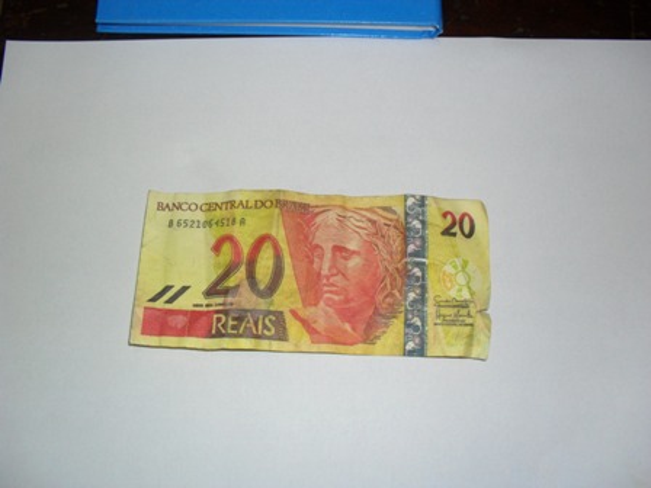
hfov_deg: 52.6
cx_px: 326
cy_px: 244
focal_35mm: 35
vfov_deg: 40.7
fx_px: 658
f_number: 3.2
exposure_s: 1/45
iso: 200
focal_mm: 6.3
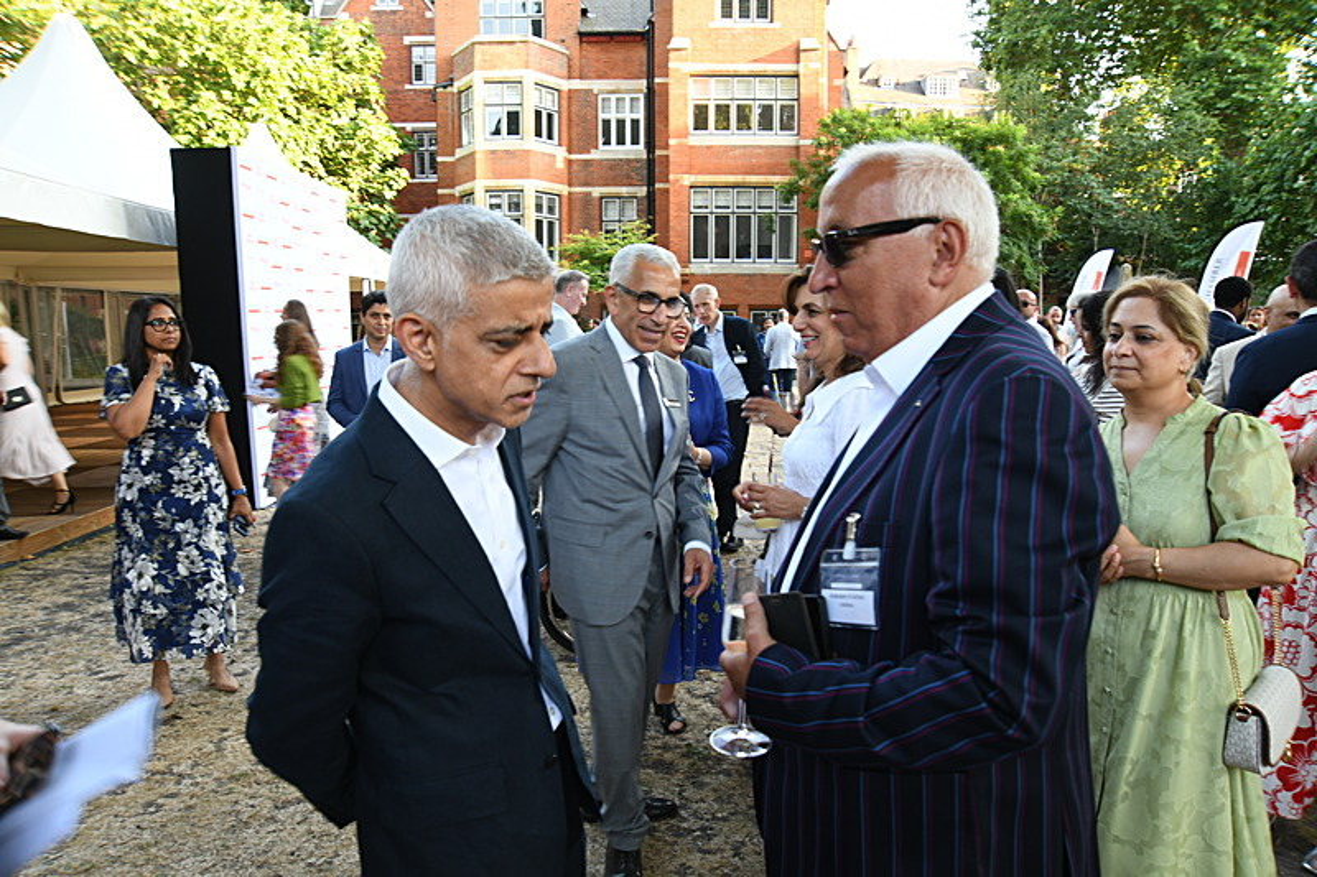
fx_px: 878
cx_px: 658
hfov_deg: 73.8
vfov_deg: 53.1
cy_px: 438
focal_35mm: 24
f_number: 6.3
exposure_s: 1/30
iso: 400
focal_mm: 24
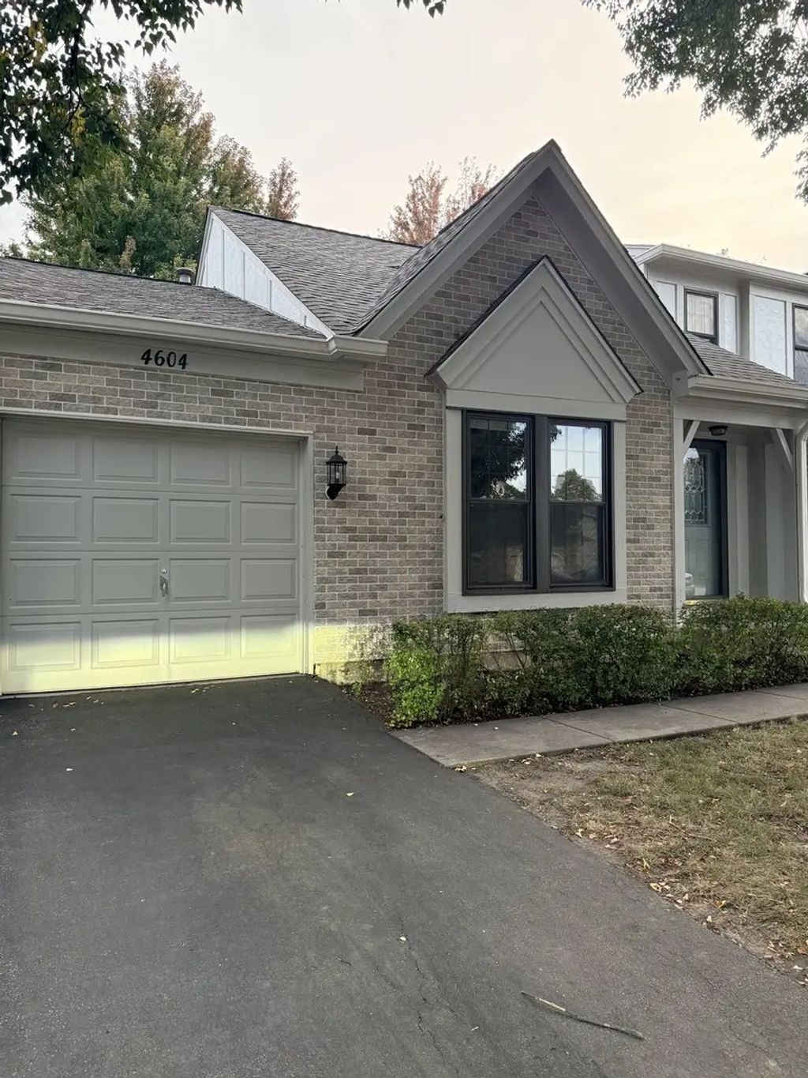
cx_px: 404
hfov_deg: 56.8
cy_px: 539
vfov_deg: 71.6
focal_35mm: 24
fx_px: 747
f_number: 1.78
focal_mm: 6.76
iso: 200
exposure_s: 1/78
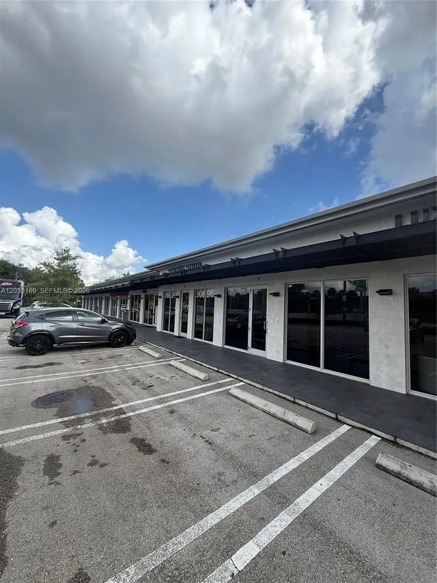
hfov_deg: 85.7
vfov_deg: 102.1
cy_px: 292
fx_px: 236
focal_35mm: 14
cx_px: 218
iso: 50
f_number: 2.2
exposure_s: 1/955
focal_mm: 2.22
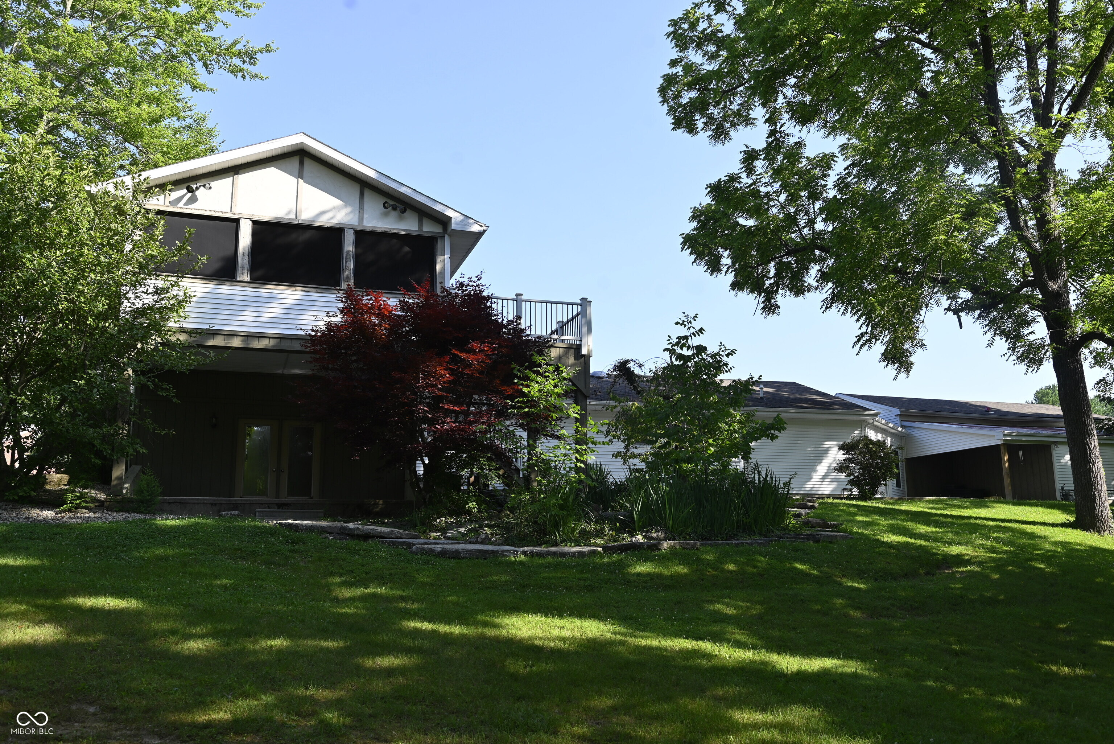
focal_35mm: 30
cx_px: 557
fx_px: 929
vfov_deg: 43.6
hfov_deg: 61.9
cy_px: 372
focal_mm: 30
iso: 100
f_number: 6.3
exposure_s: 1/160
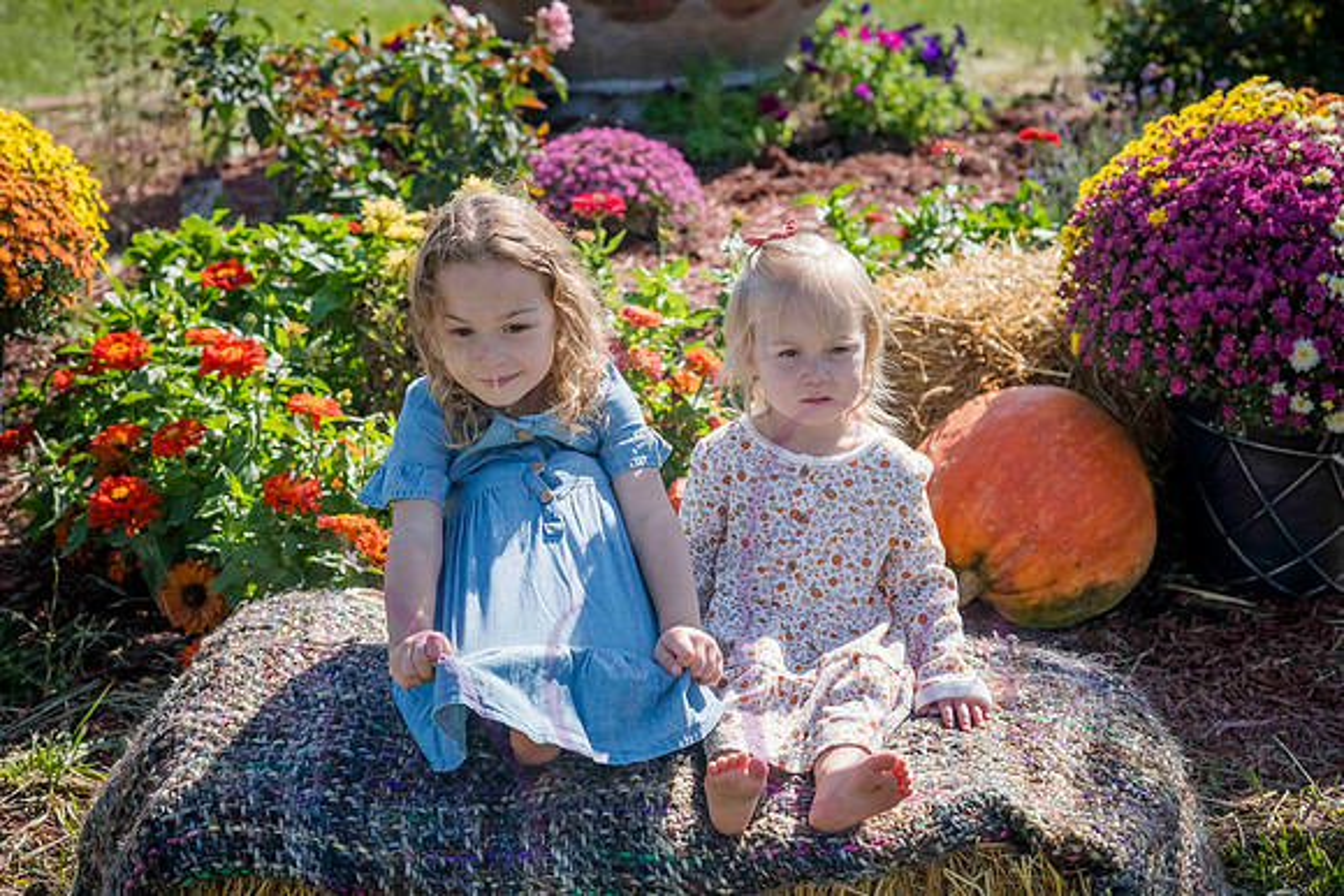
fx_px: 3174
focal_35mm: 85
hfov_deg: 23.9
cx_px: 672
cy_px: 448
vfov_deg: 16.1
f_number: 6.3
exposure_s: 1/1250
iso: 400
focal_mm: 85
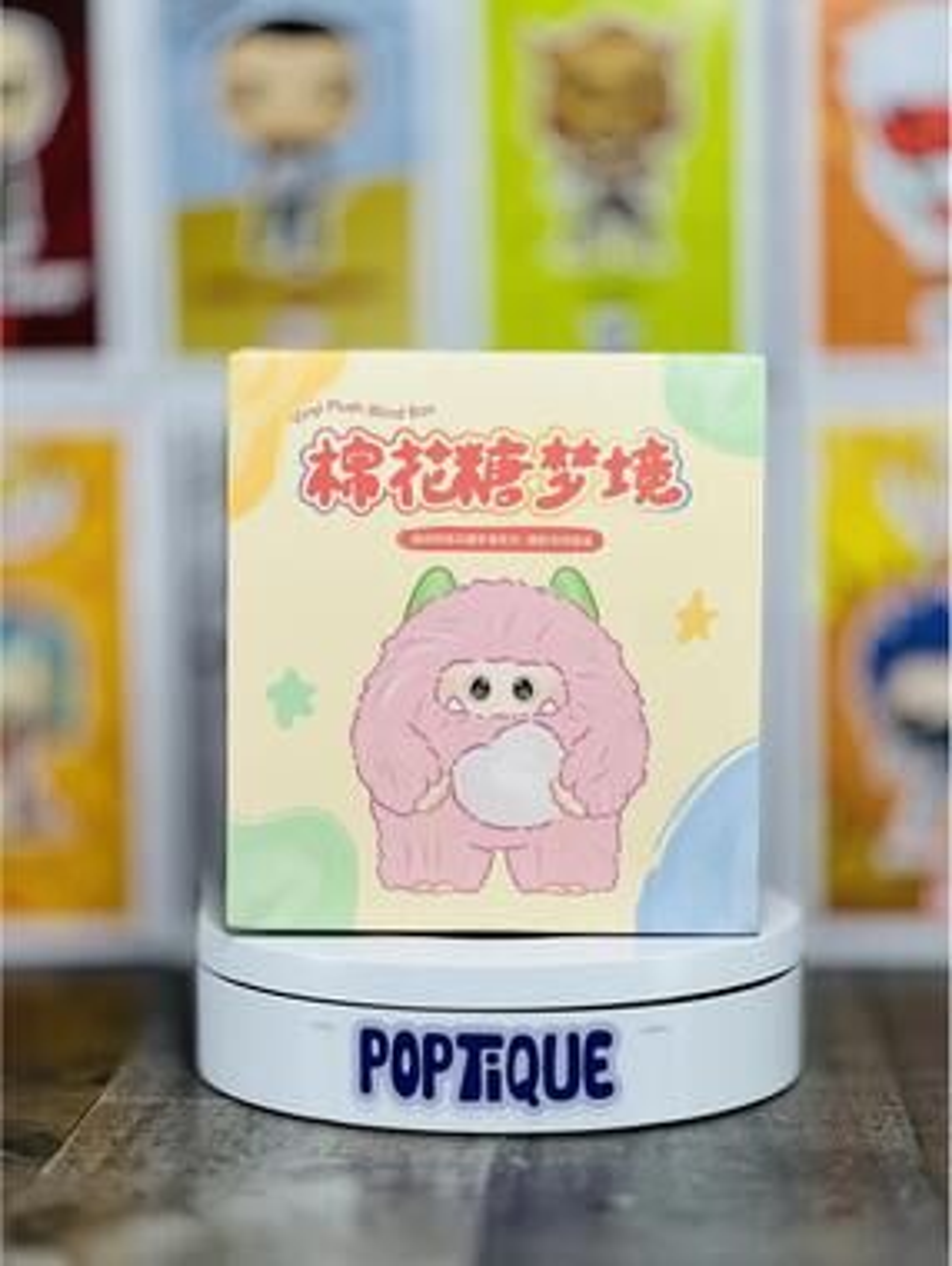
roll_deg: +0.4
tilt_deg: -4.0
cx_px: 476
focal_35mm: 77
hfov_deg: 19.2
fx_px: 2817
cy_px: 633
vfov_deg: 25.3
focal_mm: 9
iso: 50
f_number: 2.8
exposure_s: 1/120
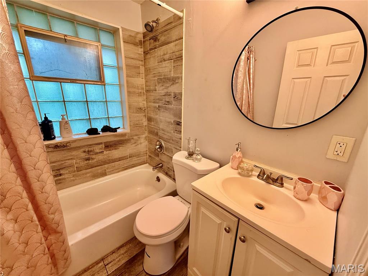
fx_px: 149
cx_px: 184
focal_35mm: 14
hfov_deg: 102.1
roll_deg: -1.5
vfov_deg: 85.7
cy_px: 138
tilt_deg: -14.5
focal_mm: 2.22
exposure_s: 1/60
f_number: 2.2
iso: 250
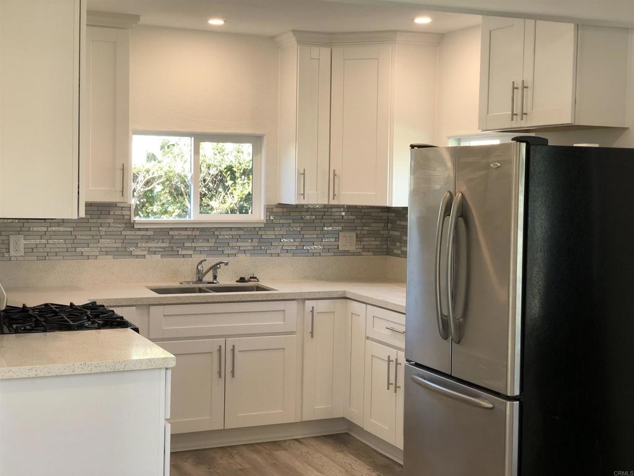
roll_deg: -1.8
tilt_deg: -3.5
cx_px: 317
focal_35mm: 52
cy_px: 238
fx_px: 952
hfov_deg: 36.8
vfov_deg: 28.0
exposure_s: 1/60
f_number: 2.4
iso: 32
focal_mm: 6
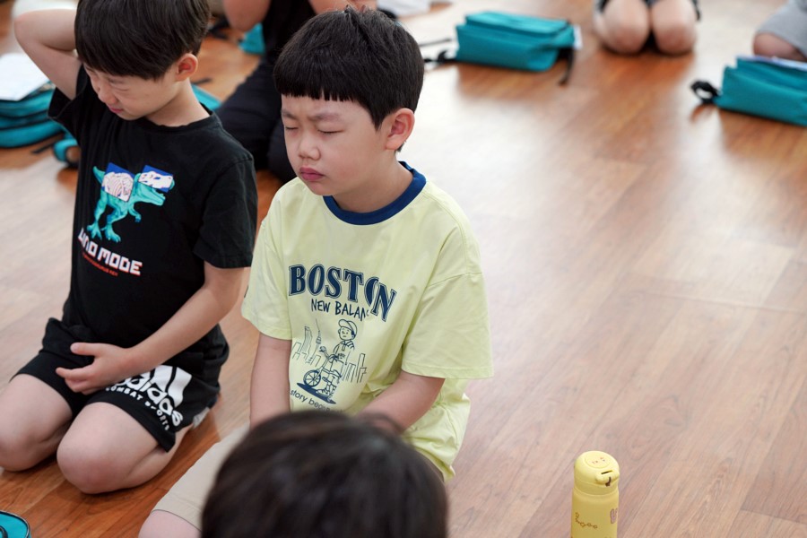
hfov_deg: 28.8
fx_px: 1569
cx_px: 404
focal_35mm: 70
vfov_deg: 19.5
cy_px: 269
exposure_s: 1/160
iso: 1000
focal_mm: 70
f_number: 4
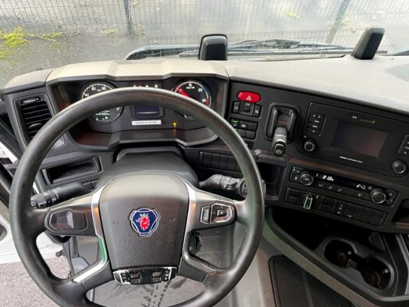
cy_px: 172
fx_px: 354
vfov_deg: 46.7
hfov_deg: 59.9
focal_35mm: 30
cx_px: 215
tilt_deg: -59.9
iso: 320
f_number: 1.6
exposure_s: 1/60
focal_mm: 4.2
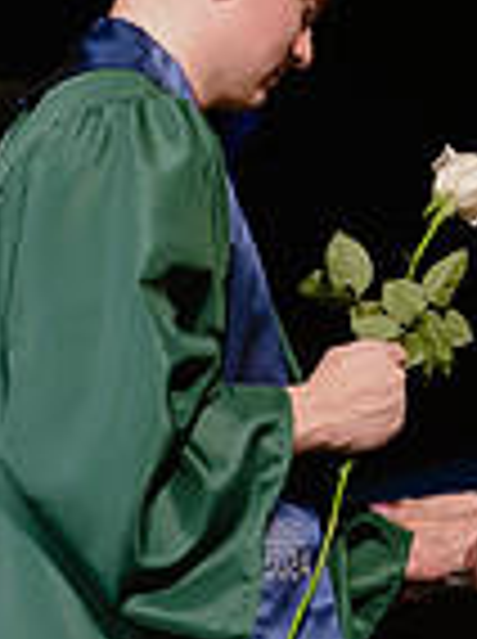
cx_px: 449
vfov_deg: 8.3
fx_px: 4349
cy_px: 727
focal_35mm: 236
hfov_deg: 6.3
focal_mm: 50
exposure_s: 1/320
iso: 640
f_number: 1.2
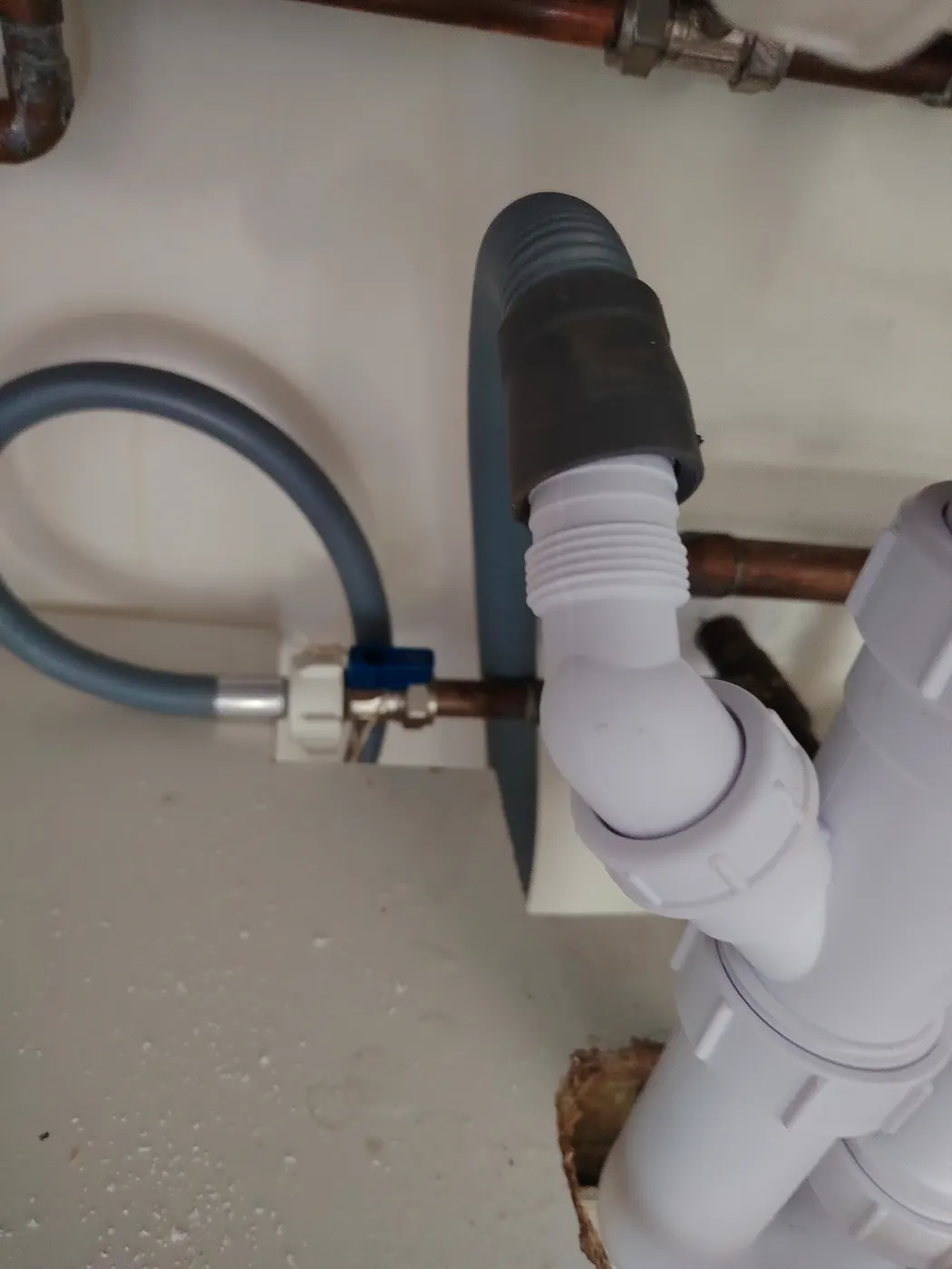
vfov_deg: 71.6
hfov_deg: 56.8
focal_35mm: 24
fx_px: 880
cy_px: 634
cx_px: 476
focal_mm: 5.25
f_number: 1.75
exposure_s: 1/20
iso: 2678
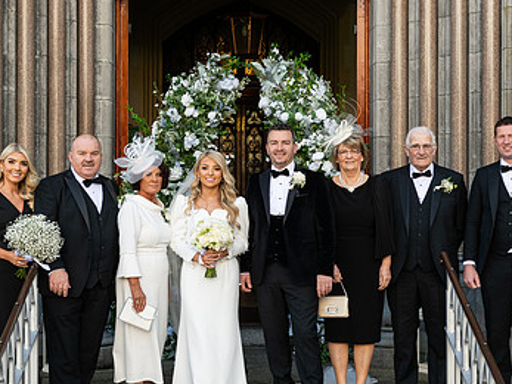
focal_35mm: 72
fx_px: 1065
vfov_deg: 20.4
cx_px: 258
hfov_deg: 27.0
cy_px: 184
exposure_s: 1/640
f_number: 5.6
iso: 500
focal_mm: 44
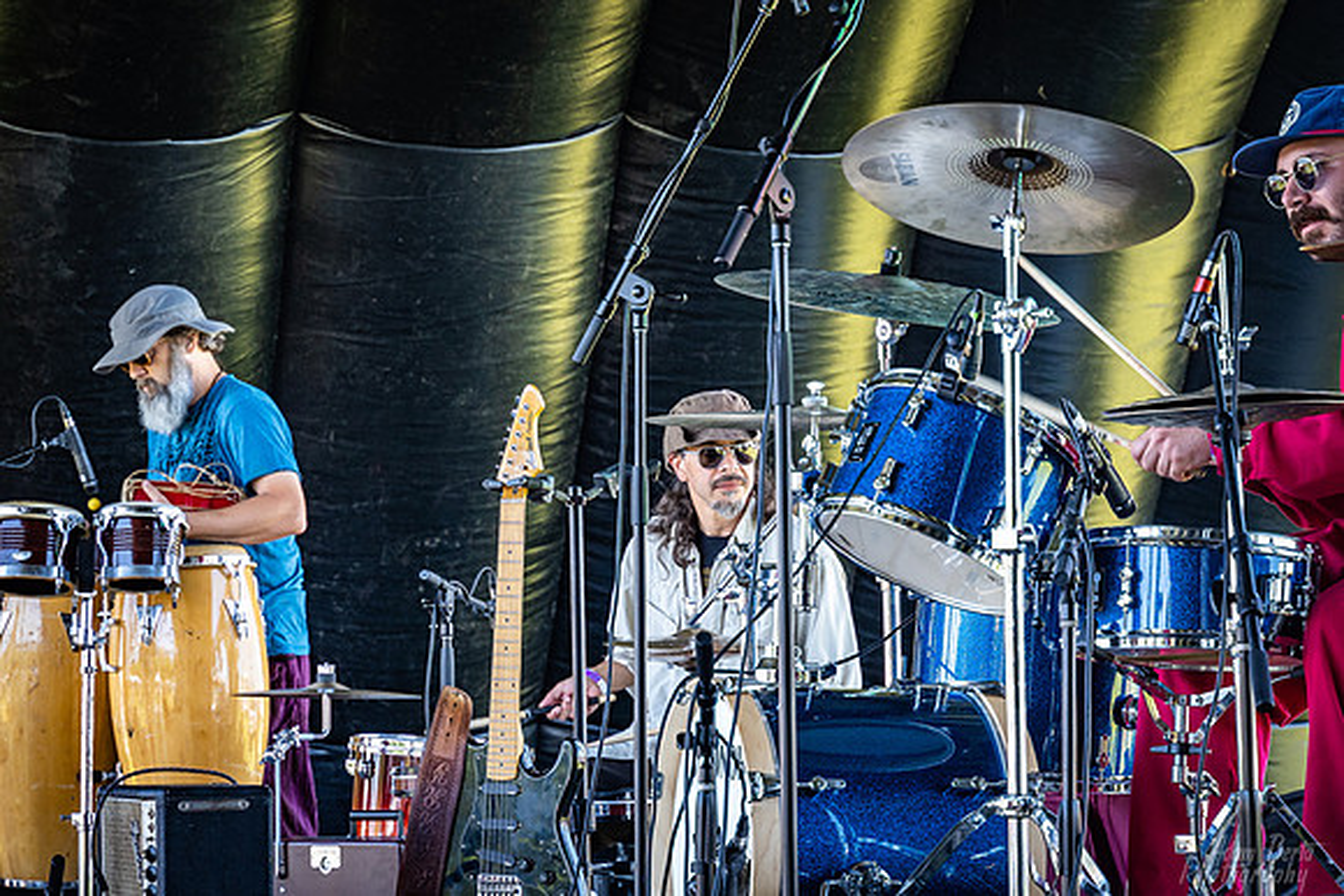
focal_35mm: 103
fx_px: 3846
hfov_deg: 19.8
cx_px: 672
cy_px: 448
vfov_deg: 13.3
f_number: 5.6
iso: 1000
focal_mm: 69
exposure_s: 1/160
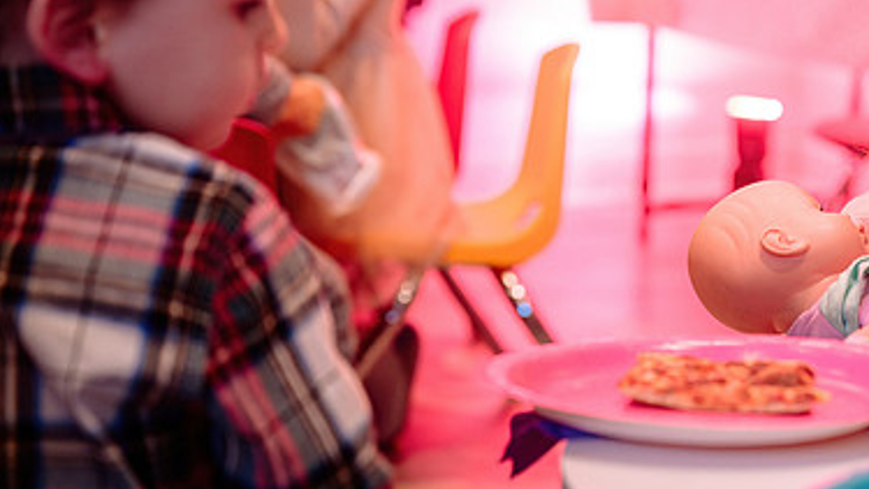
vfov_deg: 10.0
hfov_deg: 17.6
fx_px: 2788
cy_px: 137
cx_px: 681
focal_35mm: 121
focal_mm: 70
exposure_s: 1/100
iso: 800
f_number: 3.5
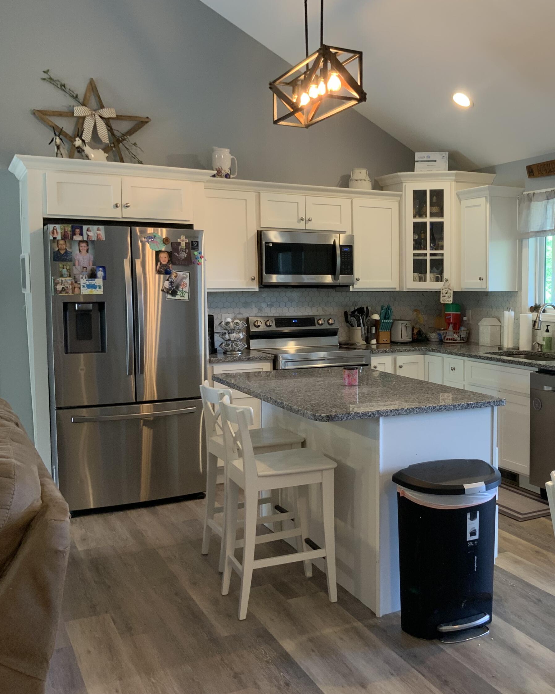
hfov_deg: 37.7
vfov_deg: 47.9
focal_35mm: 38
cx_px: 445
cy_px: 347
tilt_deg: -5.3
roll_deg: +0.4
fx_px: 780
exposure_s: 1/60
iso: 80
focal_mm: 3
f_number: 1.8
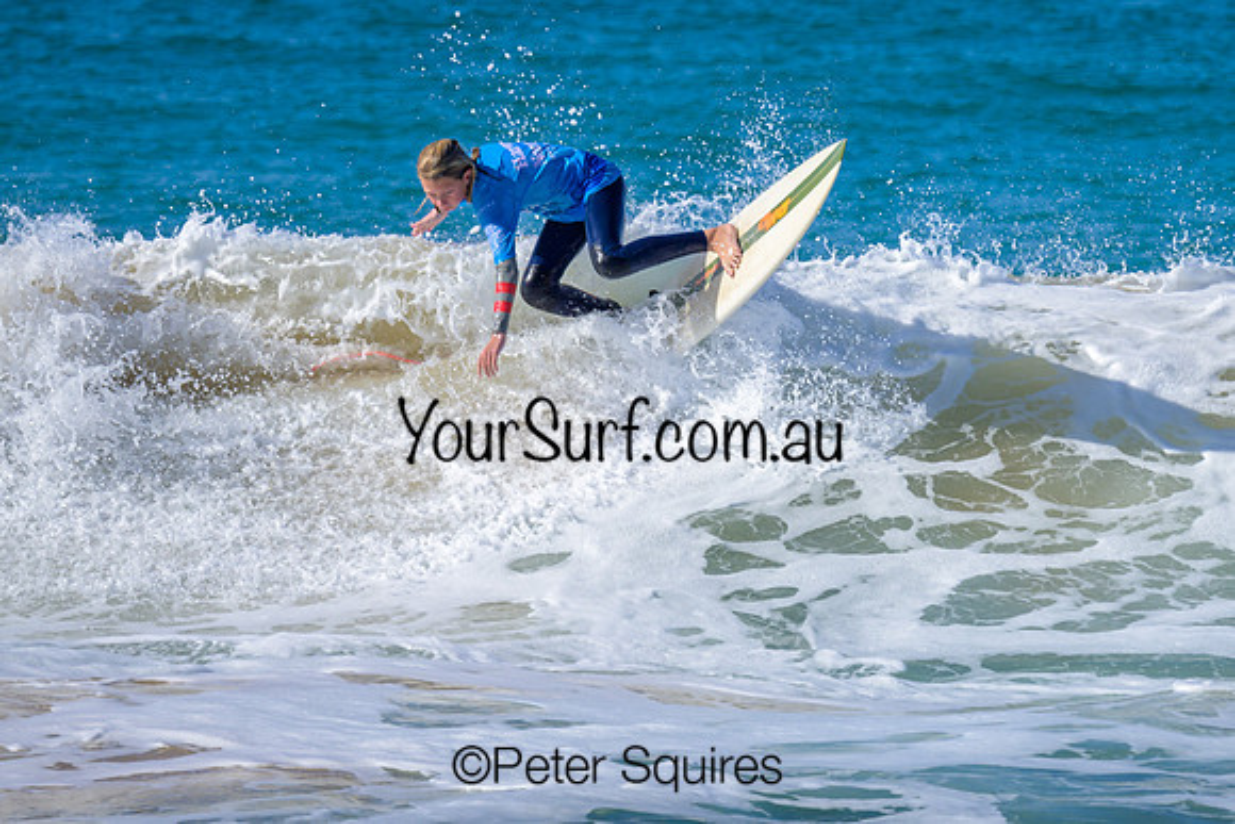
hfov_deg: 1.9
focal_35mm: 1098
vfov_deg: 1.3
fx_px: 37689
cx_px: 764
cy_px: 331
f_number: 6.3
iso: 320
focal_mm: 800
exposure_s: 1/2000
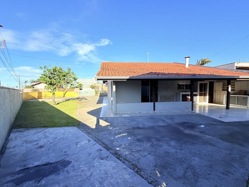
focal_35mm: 15
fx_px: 108
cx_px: 117
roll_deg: +0.5
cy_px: 96
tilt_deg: -2.6
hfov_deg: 98.0
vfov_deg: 81.7
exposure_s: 1/1211
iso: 50
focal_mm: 2.22
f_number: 2.2
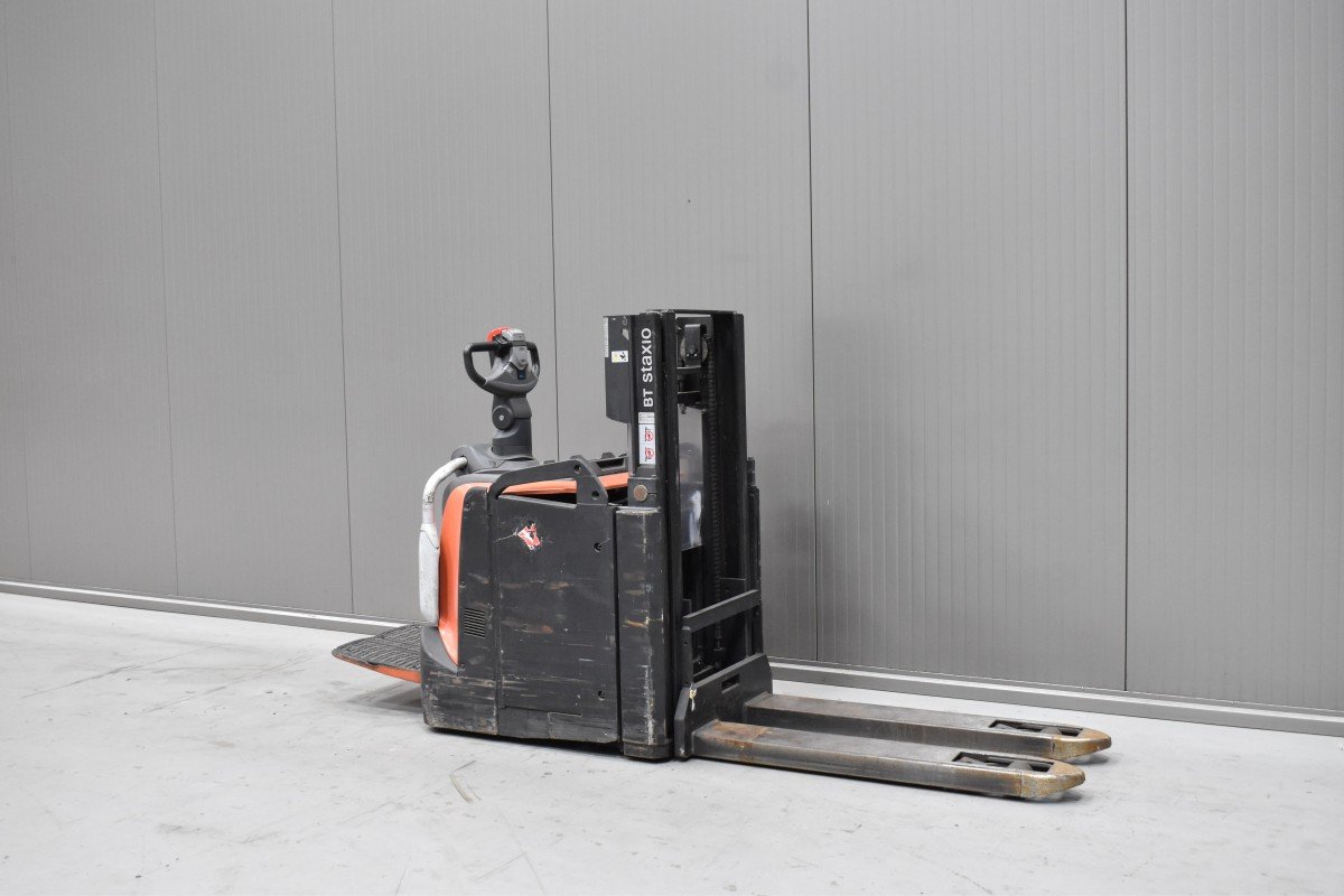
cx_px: 672
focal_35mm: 38
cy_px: 448
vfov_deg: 35.5
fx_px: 1400
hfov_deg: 51.3
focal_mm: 25
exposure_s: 1/30
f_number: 5
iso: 1600
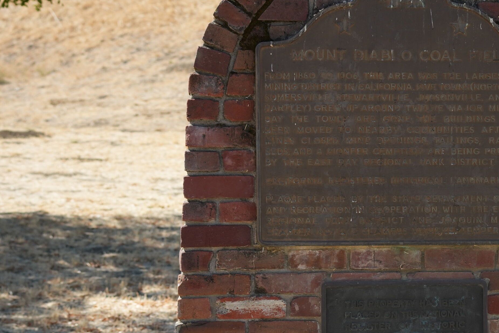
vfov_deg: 11.7
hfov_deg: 17.2
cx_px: 449
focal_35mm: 117
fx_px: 1622
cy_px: 235
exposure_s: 1/1000
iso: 320
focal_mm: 50
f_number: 4.5
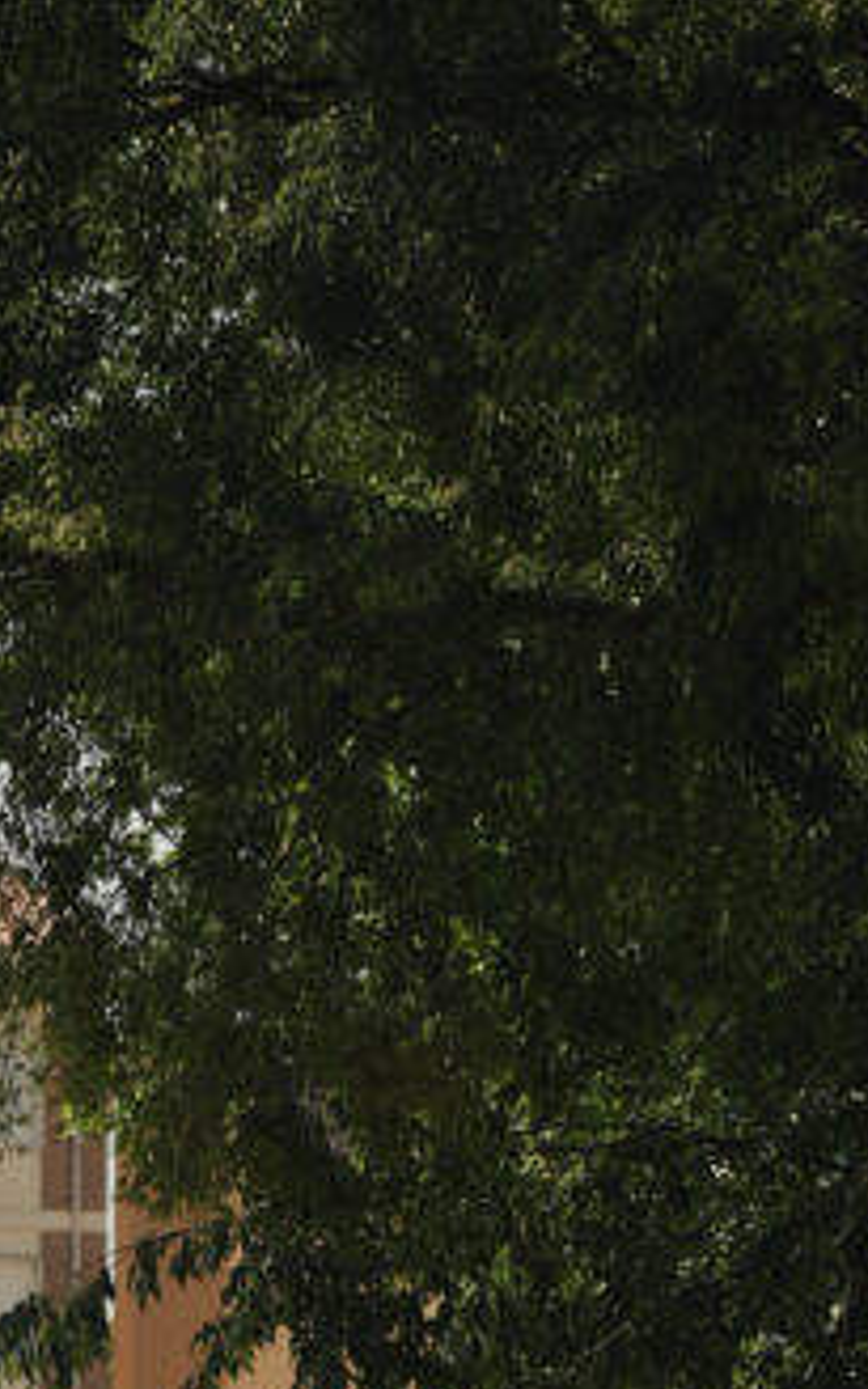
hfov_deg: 2.9
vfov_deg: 4.6
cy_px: 2113
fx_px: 17297
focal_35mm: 457
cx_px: -273
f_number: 4
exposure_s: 1/400
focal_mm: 105
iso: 100
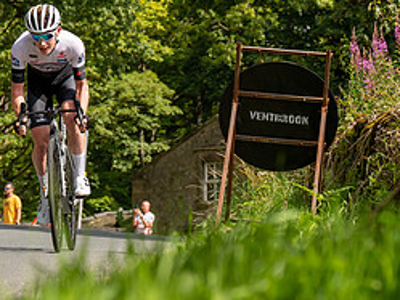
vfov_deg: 8.4
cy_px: 116
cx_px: 80
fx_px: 2046
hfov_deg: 11.1
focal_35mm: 177
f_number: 5
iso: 250
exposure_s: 1/1000
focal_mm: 79
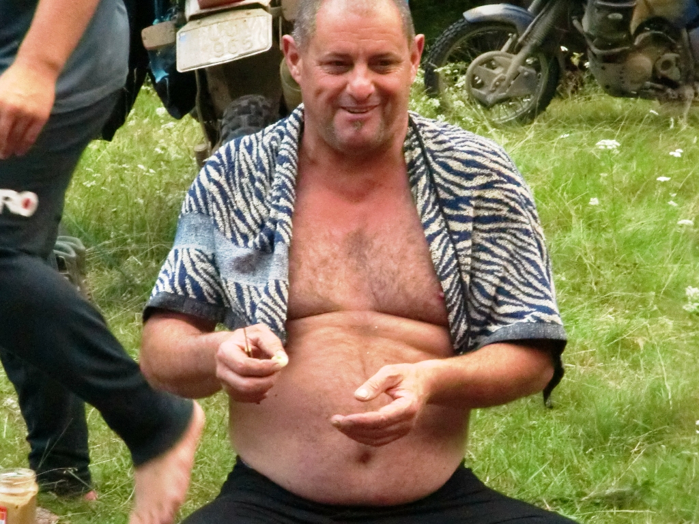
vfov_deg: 13.0
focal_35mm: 114
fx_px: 2302
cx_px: 350
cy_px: 262
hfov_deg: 17.3
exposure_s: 1/100
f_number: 5.4
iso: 1600
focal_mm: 19.98
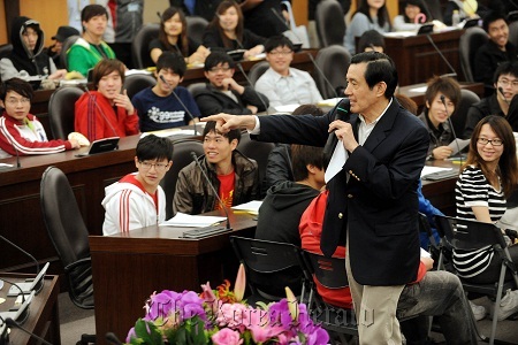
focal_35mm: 110
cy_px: 172
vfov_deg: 12.5
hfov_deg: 18.6
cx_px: 259
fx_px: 1583
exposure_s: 1/125
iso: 2000
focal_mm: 110
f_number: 3.5
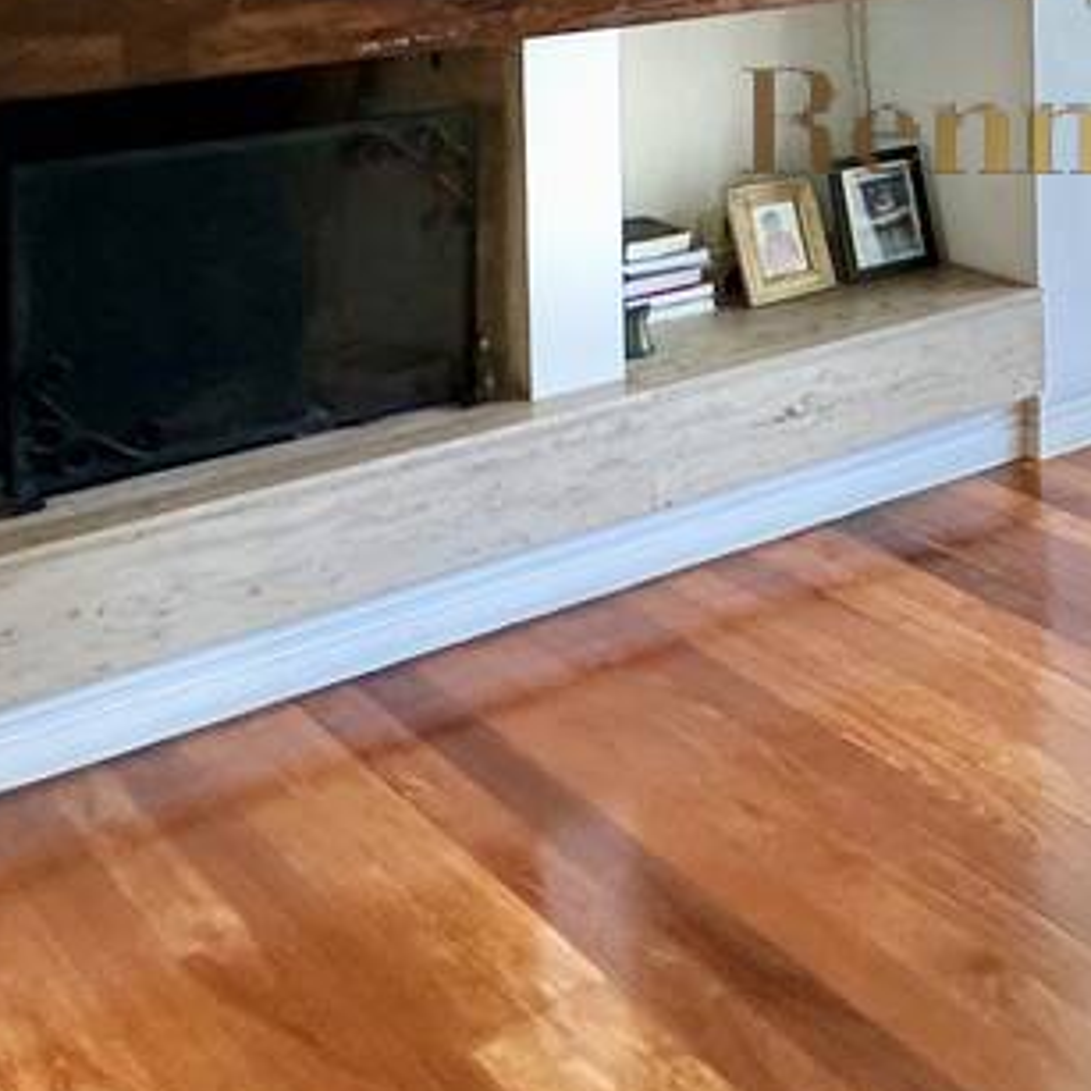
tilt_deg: -1.2
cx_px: 1326
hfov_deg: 26.2
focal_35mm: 58
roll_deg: +0.4
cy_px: -238
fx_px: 2068
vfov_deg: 26.2
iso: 200
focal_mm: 2.22
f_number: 2.2
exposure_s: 1/60
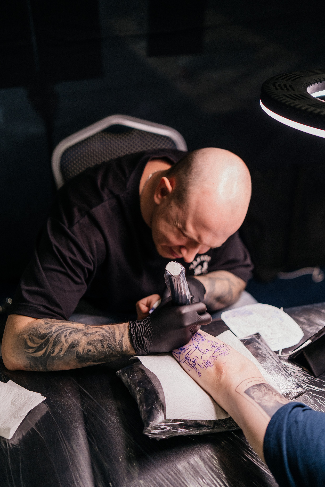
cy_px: 244
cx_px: 162
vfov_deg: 43.6
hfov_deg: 29.9
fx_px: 609
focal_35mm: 45
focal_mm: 45
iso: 250
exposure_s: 1/160
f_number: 1.8
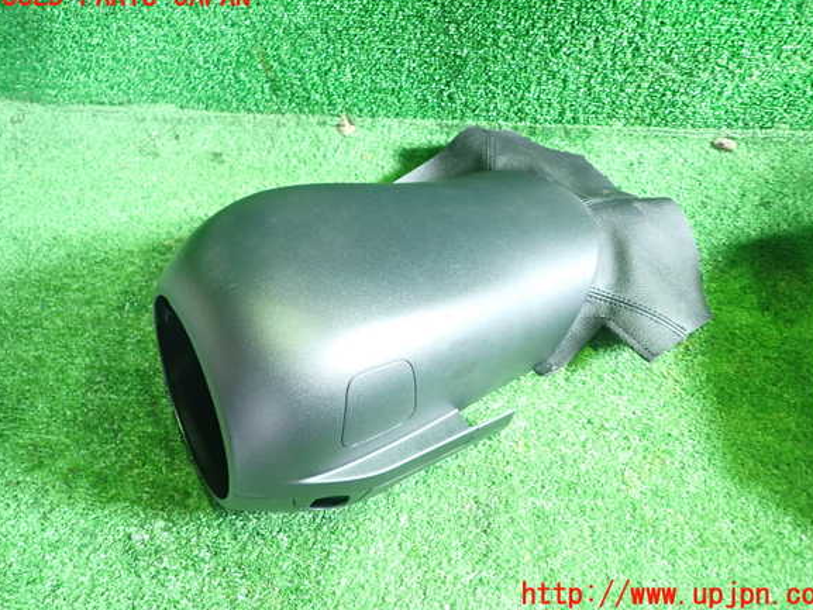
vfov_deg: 53.1
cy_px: 296
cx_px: 417
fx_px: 611
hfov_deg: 67.3
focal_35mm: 26
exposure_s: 1/30
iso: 640
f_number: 2
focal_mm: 4.5
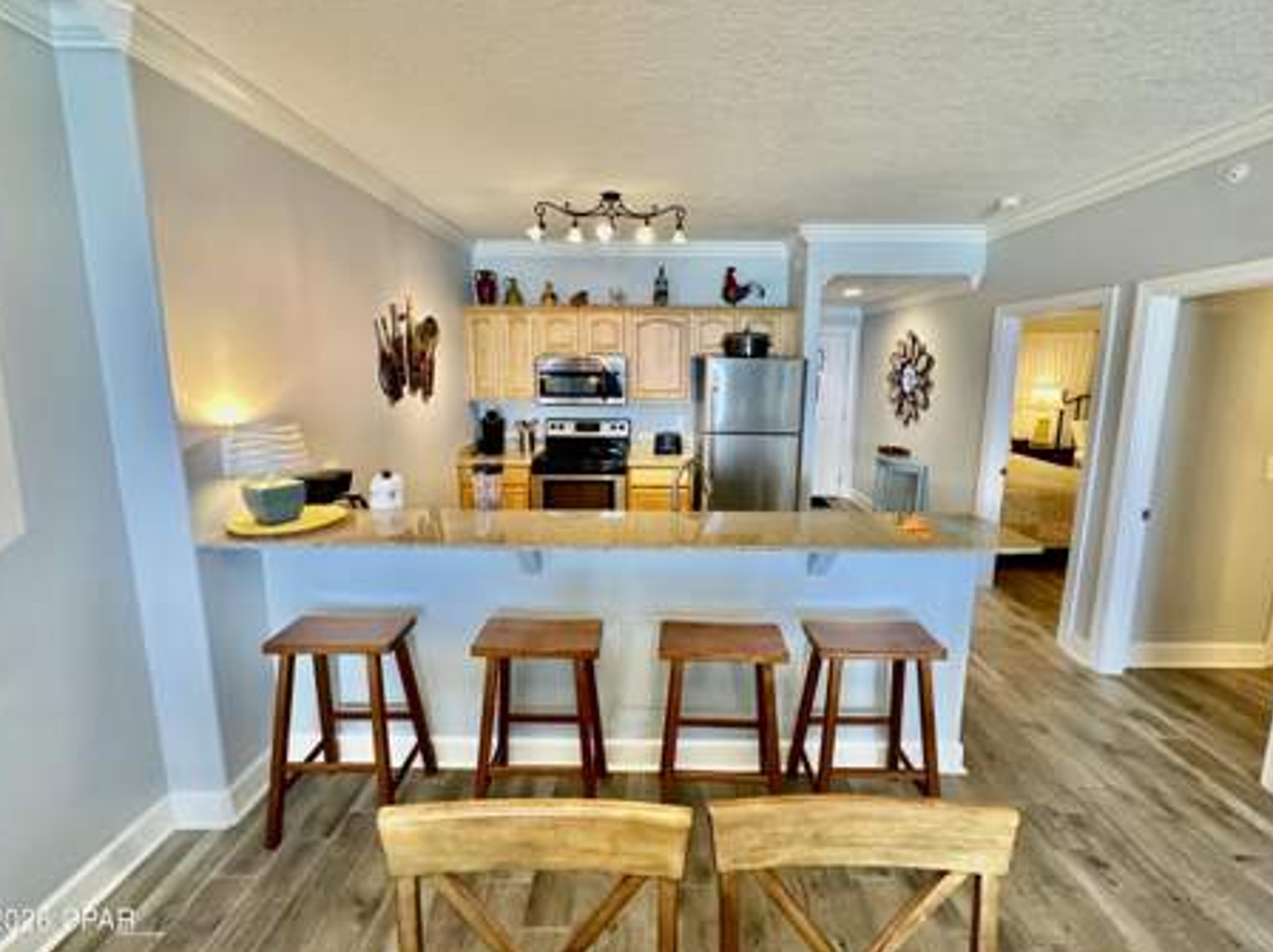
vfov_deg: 81.6
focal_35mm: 15
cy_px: 453
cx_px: 645
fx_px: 551
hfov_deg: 98.2
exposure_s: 1/60
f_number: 2.2
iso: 200
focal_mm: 2.22
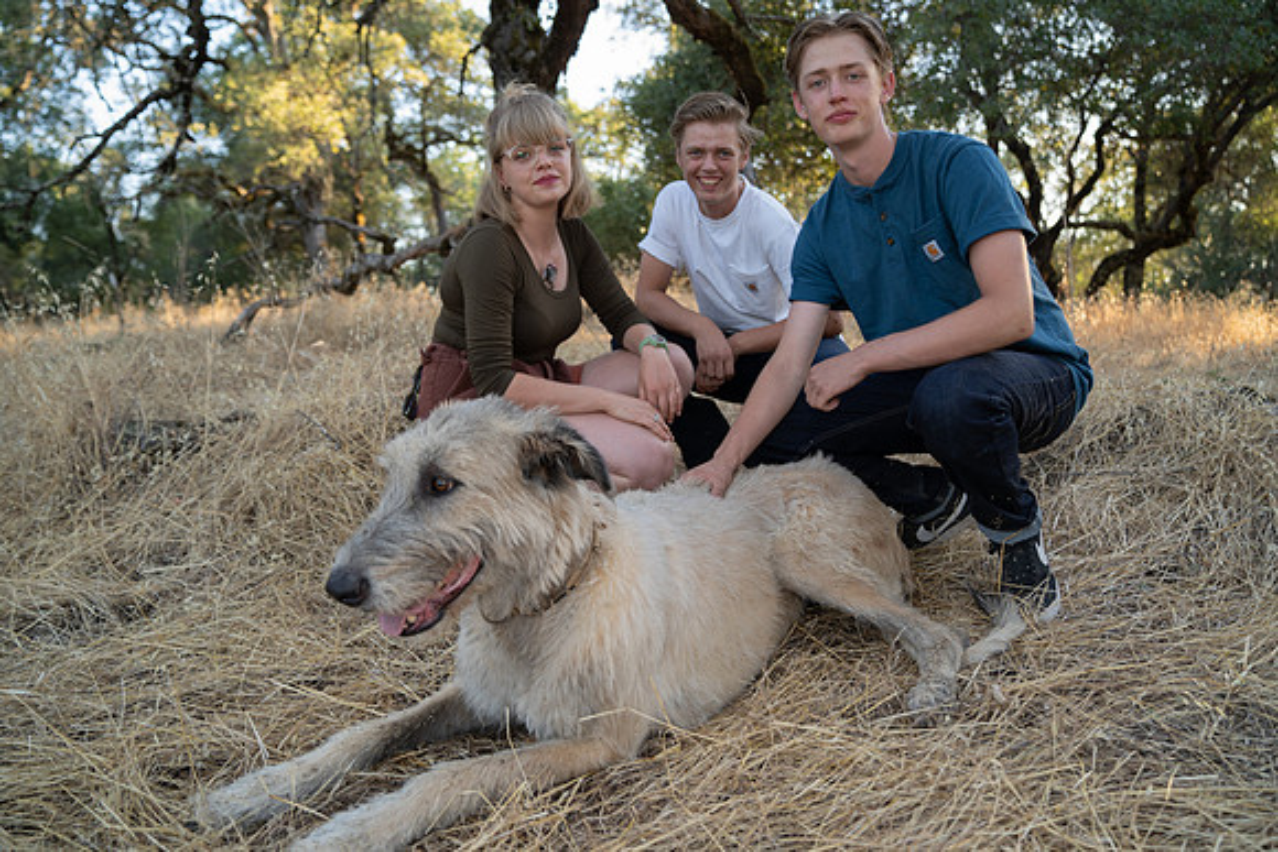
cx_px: 639
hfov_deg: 73.7
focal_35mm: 24
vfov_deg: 53.2
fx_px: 852
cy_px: 426
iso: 250
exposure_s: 1/160
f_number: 2.8
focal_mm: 24
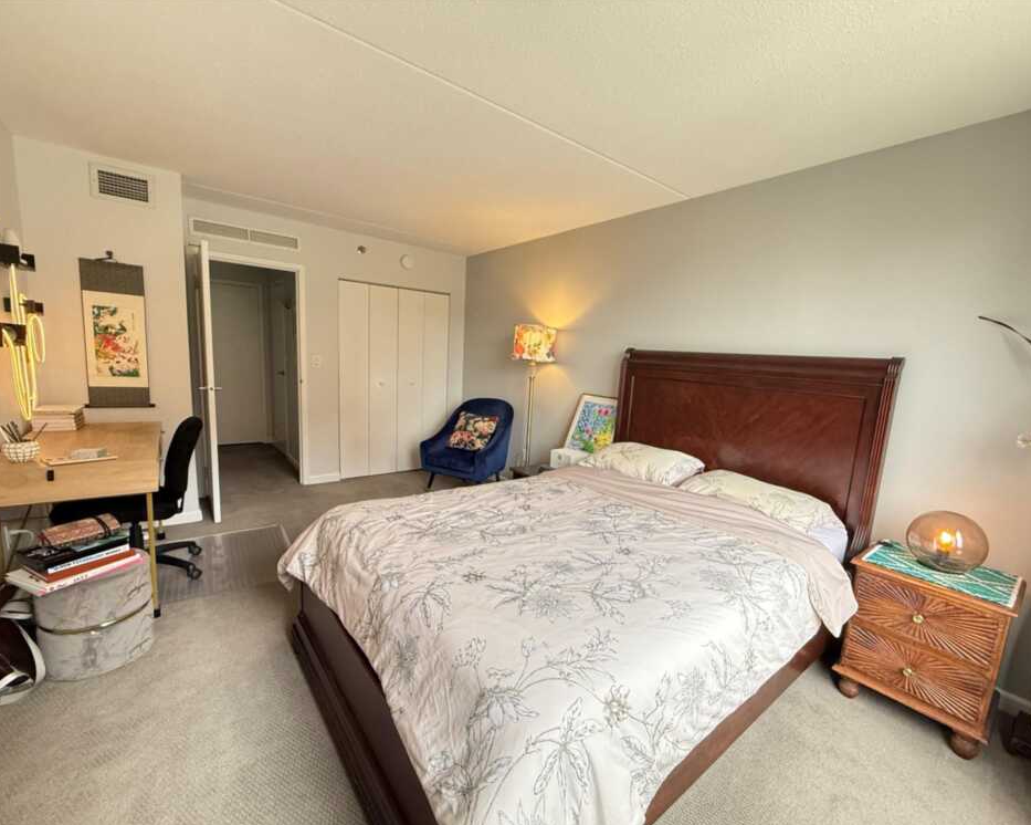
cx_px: 540
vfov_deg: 84.0
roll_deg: -2.9
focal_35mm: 15
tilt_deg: -7.2
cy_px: 422
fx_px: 458
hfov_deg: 96.7
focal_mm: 2.22
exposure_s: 1/58
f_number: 2.2
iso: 320
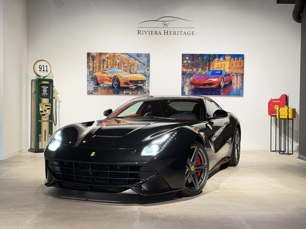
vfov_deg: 30.3
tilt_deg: -2.2
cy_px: 114
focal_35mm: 48
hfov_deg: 39.7
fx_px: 424
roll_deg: -0.4
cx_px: 153
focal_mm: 6.76
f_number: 1.78
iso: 250
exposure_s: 1/39
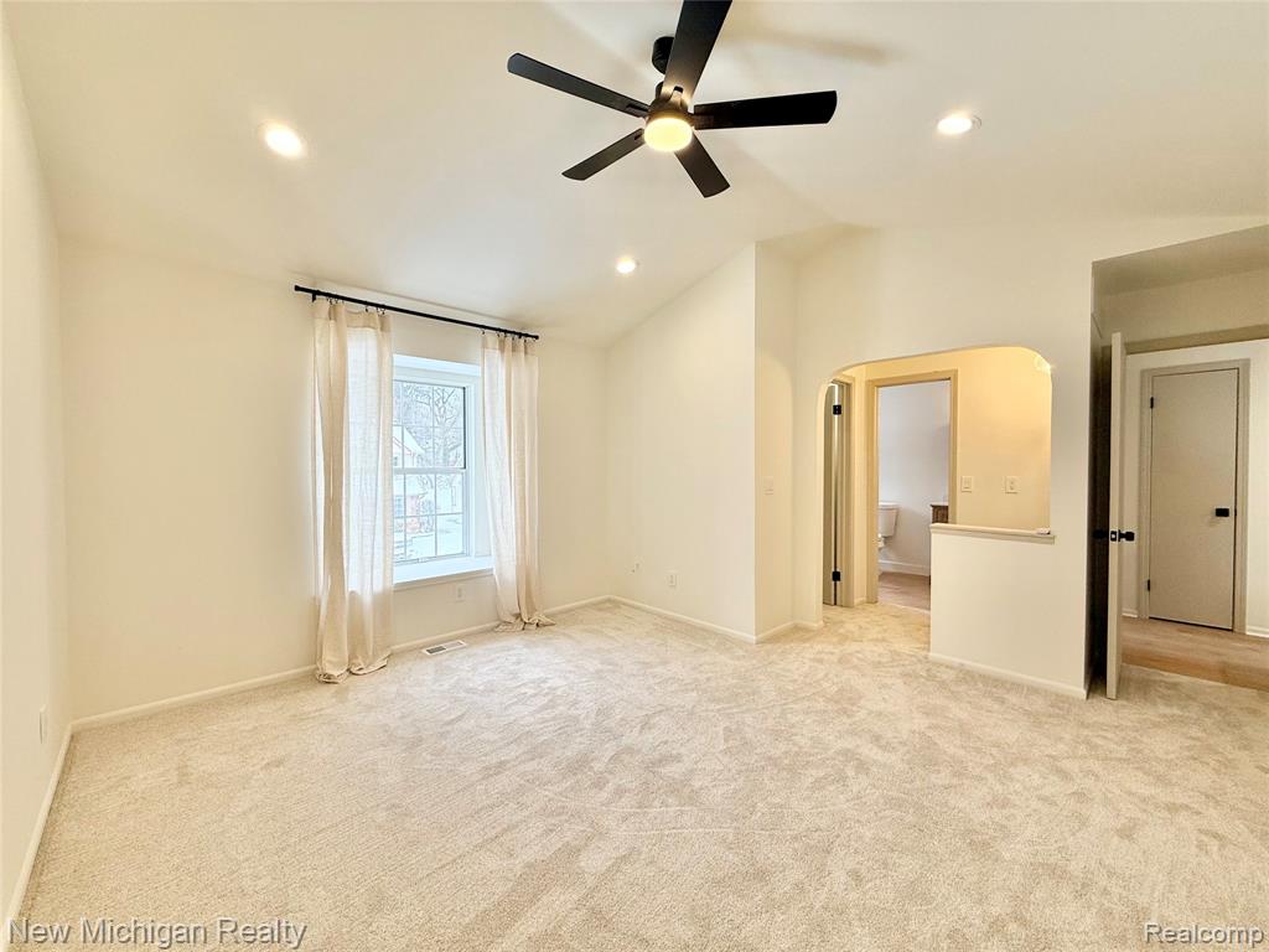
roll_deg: +0.1
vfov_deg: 85.7
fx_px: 513
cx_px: 634
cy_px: 476
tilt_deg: -0.7
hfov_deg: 102.1
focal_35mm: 14
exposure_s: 1/135
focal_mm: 2.22
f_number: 2.2
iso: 64
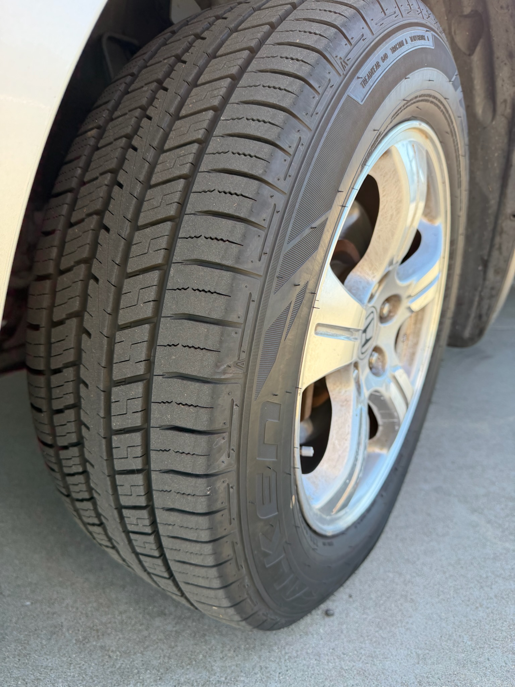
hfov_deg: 56.8
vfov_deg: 71.6
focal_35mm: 24
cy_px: 344
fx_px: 476
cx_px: 258
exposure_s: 1/510
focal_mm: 6.76
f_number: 1.78
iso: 100
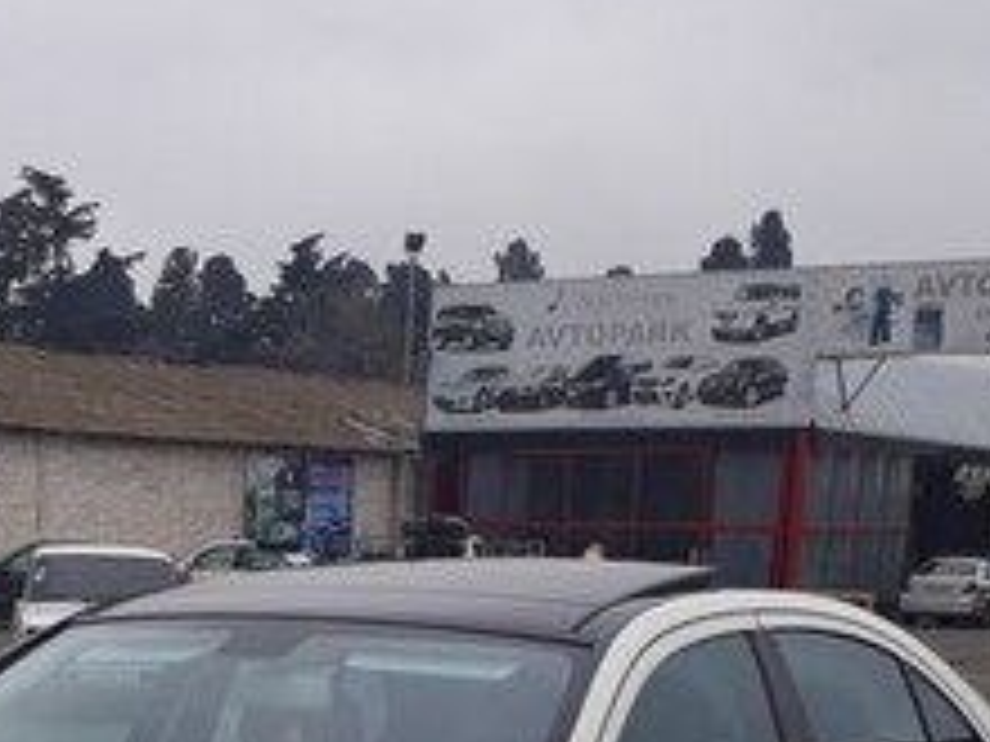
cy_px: 1014
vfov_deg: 17.0
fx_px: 2317
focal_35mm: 81
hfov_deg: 23.3
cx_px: 54
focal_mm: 3.6
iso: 40
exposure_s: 1/567
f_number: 1.9
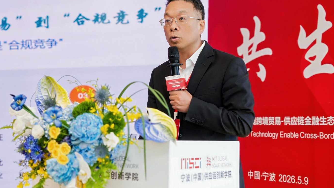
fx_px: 620
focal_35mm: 70
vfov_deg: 17.2
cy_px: 92
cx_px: 143
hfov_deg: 30.1
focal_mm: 57
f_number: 3.2
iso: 320
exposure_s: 1/160
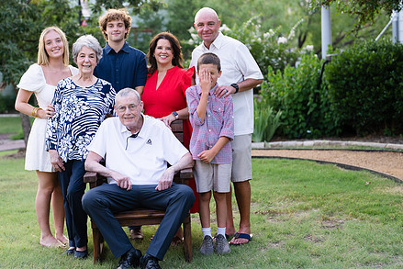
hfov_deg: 30.4
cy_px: 99
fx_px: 739
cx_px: 164
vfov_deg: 20.6
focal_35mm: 66
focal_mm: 50
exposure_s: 1/320
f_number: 2
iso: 160
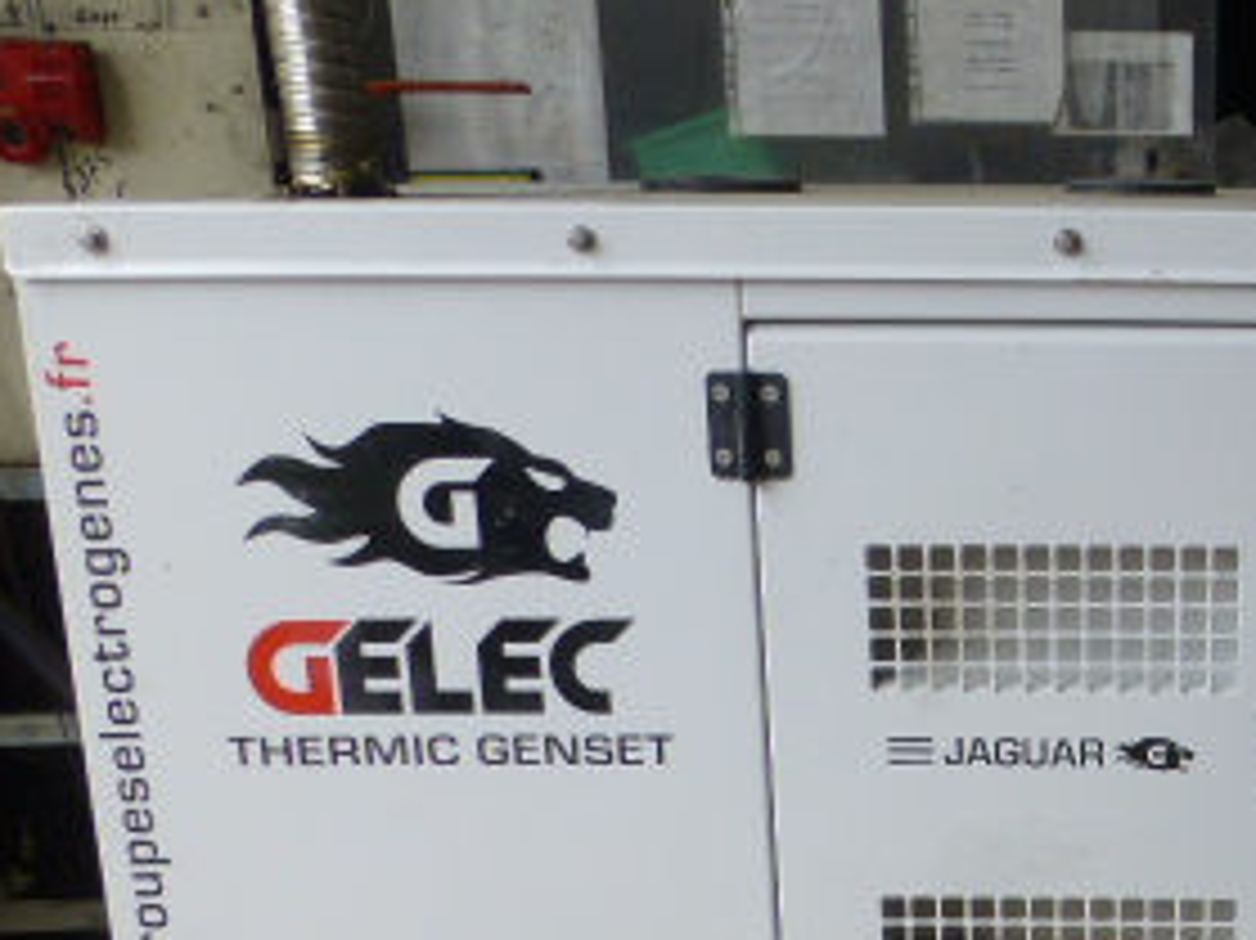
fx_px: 1995
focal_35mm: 55
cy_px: 738
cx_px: 1288
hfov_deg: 31.9
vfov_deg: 26.1
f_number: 4
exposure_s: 1/125
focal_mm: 4.3
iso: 100
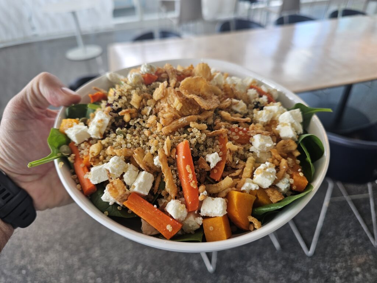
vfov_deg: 58.9
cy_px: 142
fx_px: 250
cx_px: 188
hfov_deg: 73.9
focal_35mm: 23
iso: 50
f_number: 1.7
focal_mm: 6.3
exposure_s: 1/120
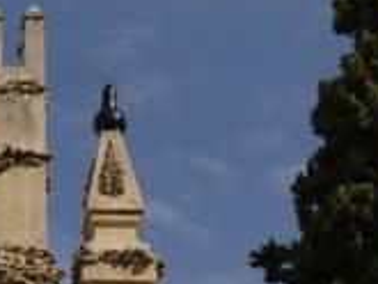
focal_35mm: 261
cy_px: 671
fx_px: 2852
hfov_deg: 7.5
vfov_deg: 5.5
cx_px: -66
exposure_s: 1/400
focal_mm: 21
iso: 100
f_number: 10
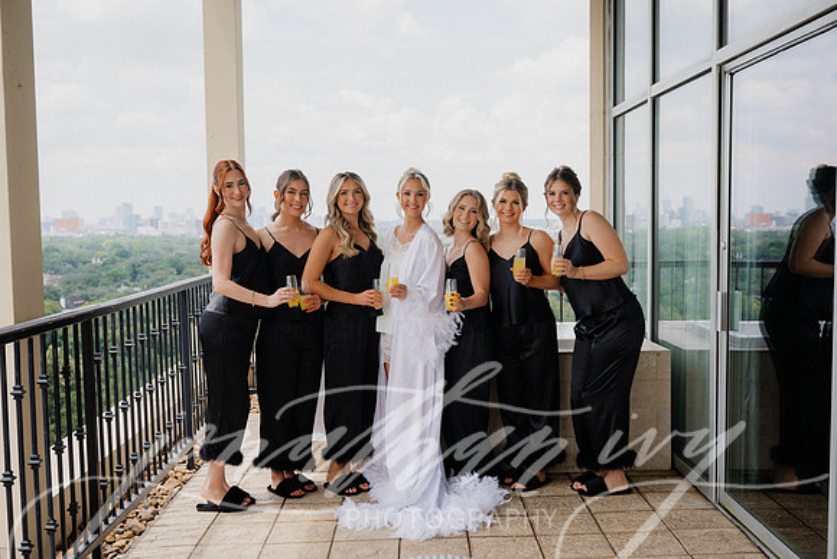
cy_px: 280
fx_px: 930
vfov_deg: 33.4
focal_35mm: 40
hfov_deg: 48.4
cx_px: 418
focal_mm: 40
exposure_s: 1/250
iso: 64
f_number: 4
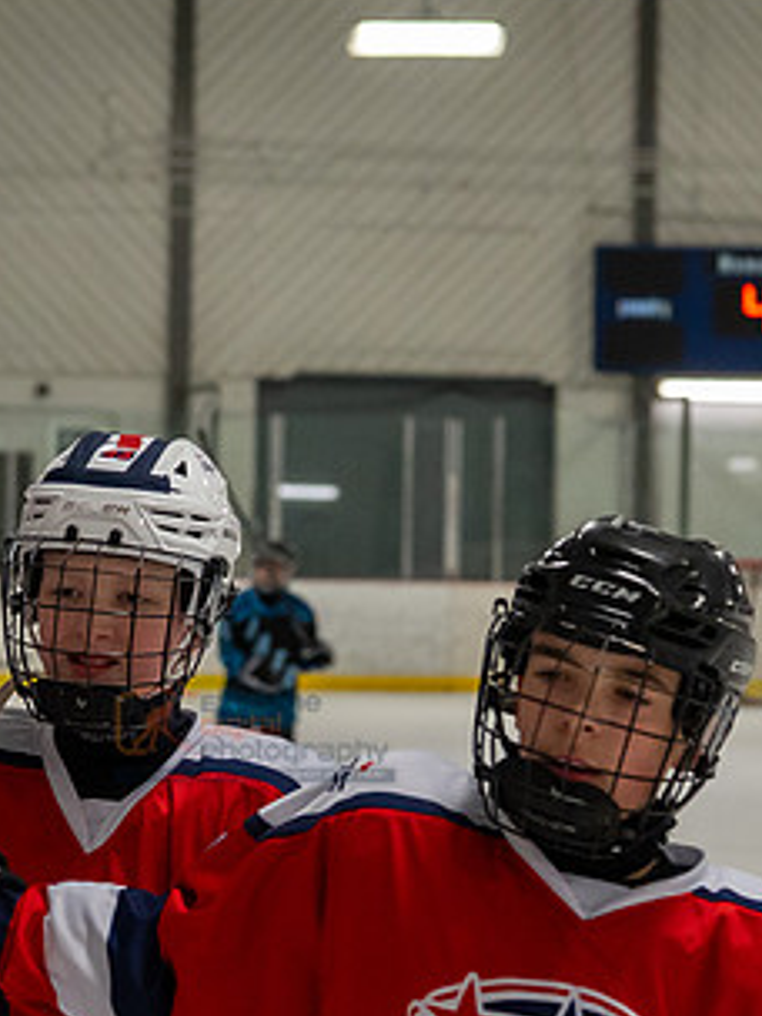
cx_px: 138
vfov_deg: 12.6
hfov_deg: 9.5
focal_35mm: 156
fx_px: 4579
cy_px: 732
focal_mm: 49
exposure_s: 1/800
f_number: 3.2
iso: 2000
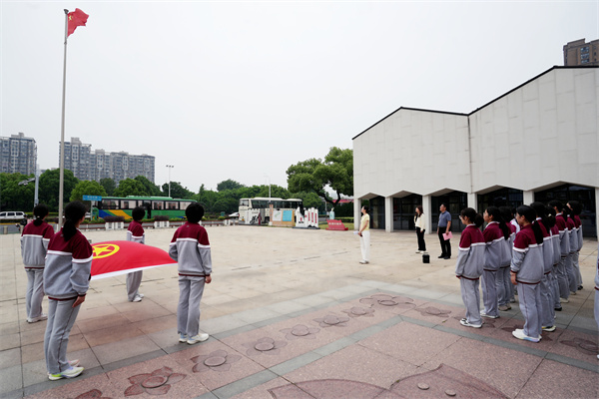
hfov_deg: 84.0
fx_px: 333
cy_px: 200
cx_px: 300
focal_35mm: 20
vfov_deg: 61.9
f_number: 9
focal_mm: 20
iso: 100
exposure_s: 1/200
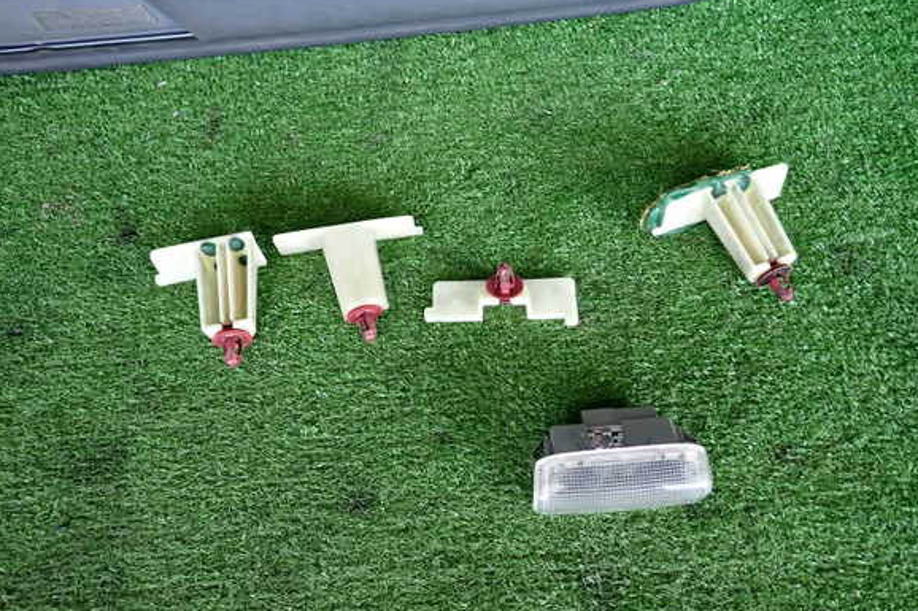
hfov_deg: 67.4
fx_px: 688
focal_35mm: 27
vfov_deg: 47.9
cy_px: 311
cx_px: 472
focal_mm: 4.5
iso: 250
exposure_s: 1/60
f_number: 2
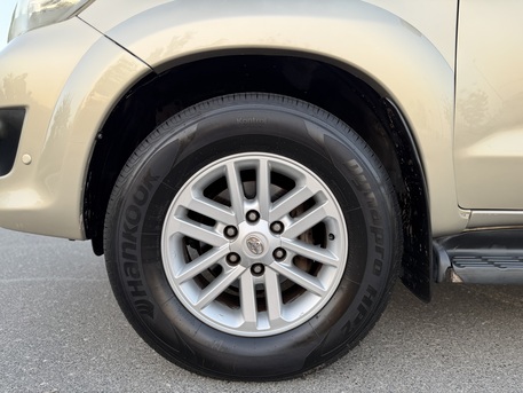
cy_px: 196
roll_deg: -4.0
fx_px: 363
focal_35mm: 24
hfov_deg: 71.6
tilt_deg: -6.3
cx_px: 262
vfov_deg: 56.8
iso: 125
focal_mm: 6.76
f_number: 1.78
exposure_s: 1/121
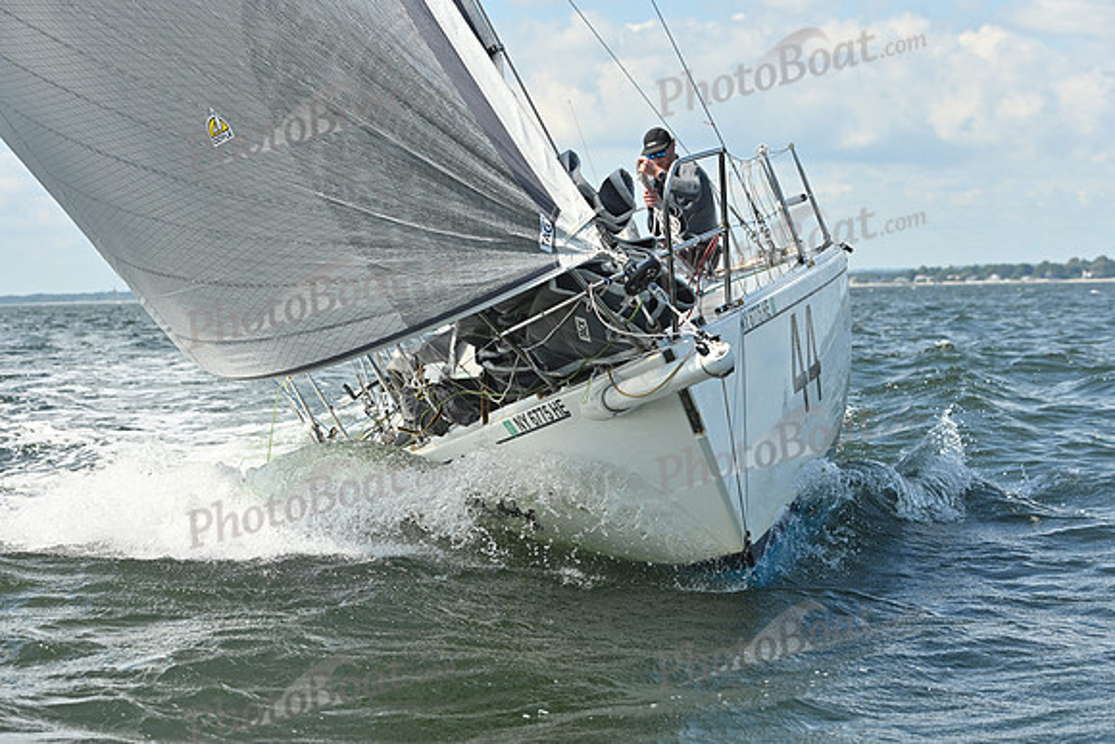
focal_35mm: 92
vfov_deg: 14.9
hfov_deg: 22.1
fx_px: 2850
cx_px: 558
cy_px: 372
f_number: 7.1
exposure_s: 1/1250
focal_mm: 92
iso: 250
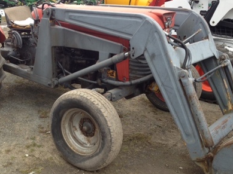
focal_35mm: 49
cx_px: 82
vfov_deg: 29.6
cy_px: 80
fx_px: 330
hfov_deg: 38.6
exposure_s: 1/136
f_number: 2.4
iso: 50
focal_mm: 4.28
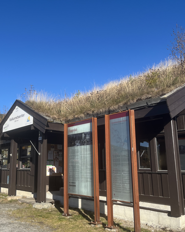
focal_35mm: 34
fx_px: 233
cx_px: 52
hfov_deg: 42.4
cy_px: 116
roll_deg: -0.8
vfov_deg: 52.8
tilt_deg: +12.4
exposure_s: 1/2632
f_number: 1.6
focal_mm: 5.1
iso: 50
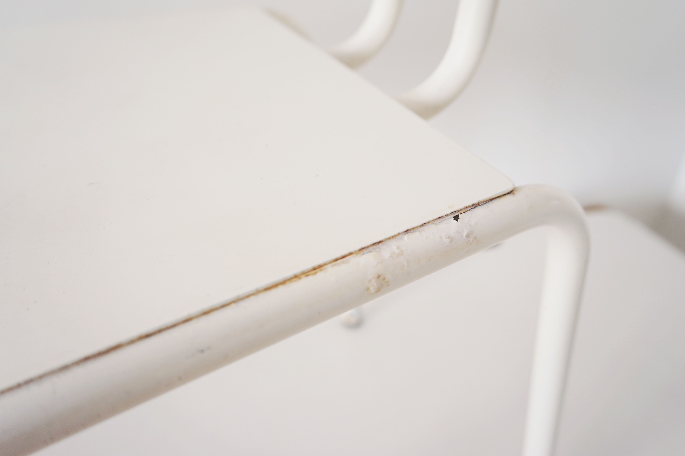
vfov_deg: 43.6
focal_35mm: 30
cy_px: 228
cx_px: 342
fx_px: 571
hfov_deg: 62.0
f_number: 4
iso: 125
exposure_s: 1/160
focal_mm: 20
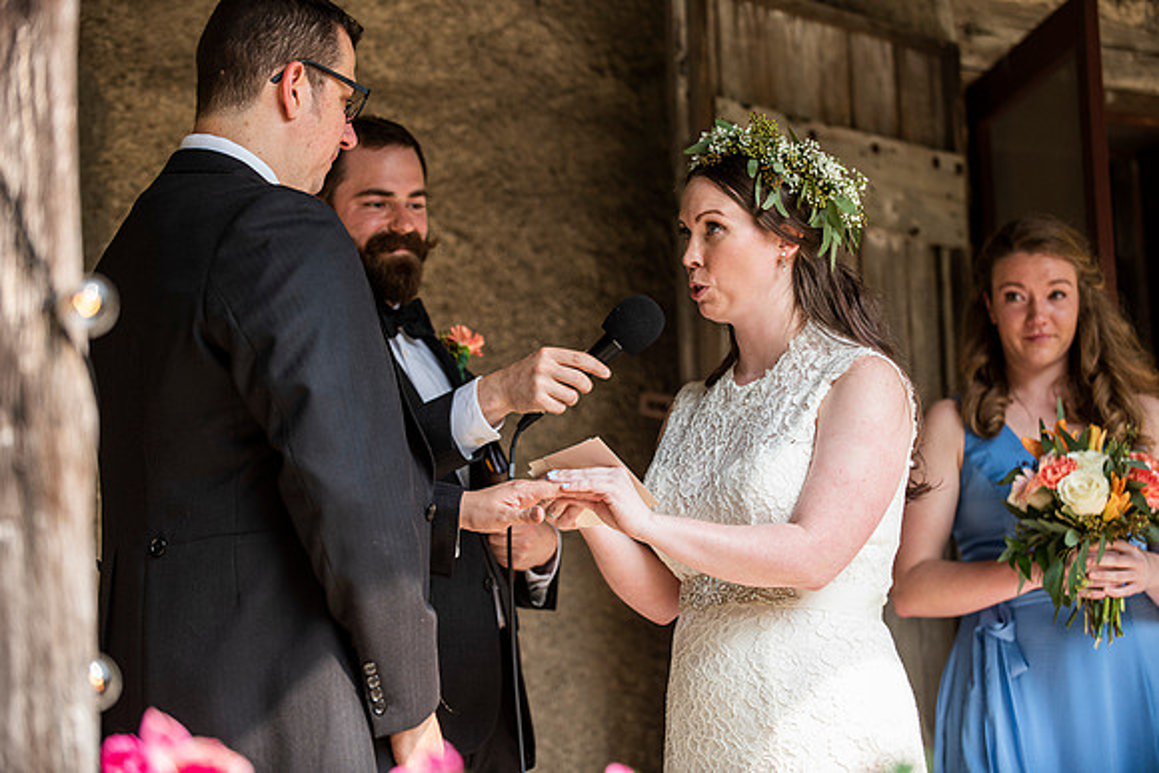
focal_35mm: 105
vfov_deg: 13.0
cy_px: 386
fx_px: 3381
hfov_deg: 19.5
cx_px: 580
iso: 400
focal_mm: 105
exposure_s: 1/800
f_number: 3.5
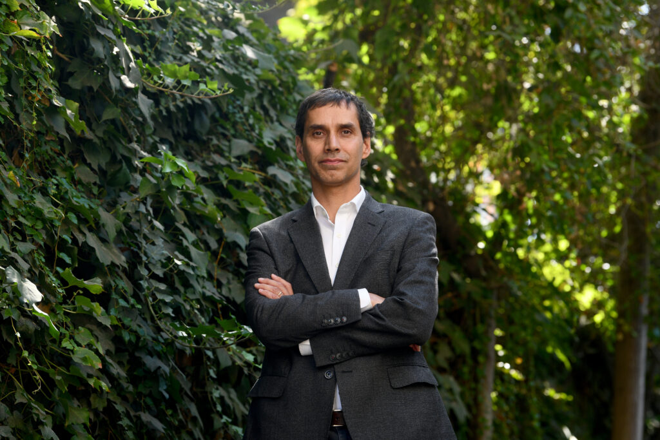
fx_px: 2842
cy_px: 220
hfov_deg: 13.2
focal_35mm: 155
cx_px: 330
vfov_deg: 8.9
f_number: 5.6
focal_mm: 155
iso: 250
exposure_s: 1/125
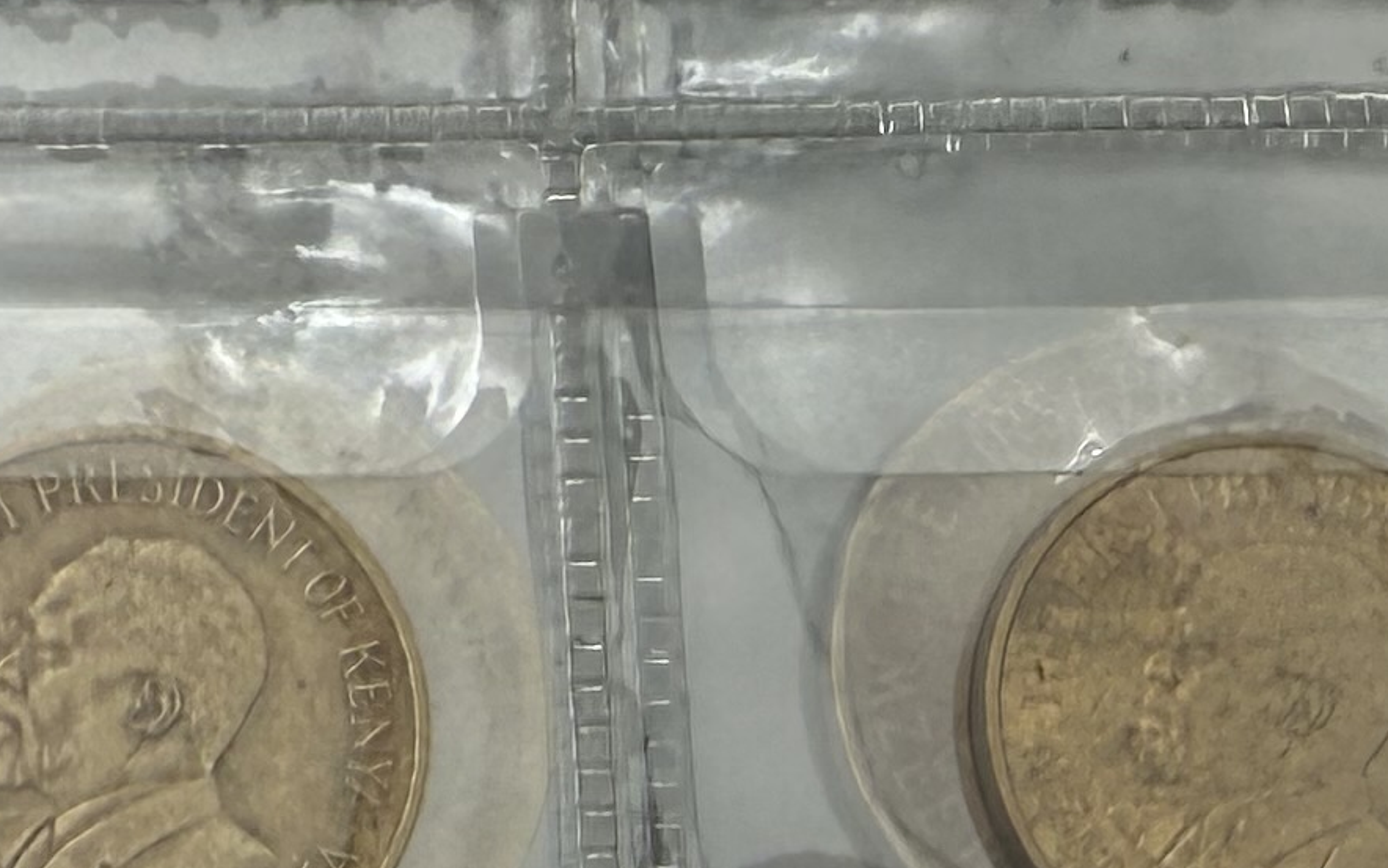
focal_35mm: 116
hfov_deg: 17.0
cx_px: -374
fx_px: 4389
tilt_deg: -81.2
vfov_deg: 11.1
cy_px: 1042
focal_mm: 2.22
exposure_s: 1/192
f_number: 2.2
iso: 40
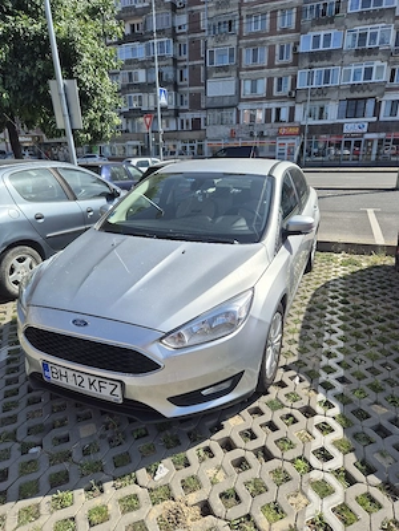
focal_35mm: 23
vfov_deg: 73.9
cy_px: 266
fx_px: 353
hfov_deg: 58.9
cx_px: 200
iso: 25
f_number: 1.8
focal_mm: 5.4
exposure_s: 1/2000
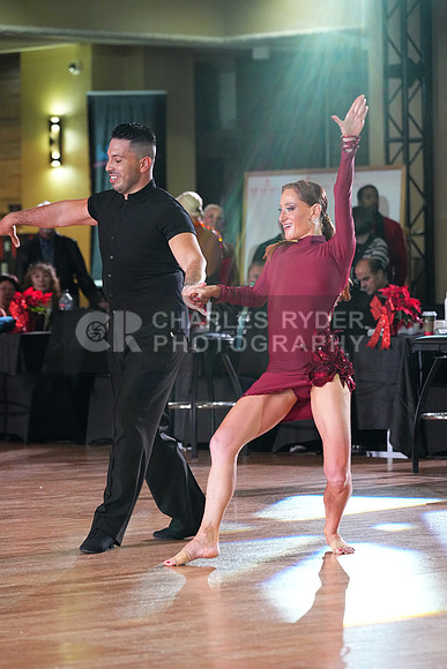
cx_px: 224
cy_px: 334
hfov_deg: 7.9
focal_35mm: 174
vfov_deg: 11.8
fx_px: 3239
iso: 6400
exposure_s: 1/400
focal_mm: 174
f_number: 5
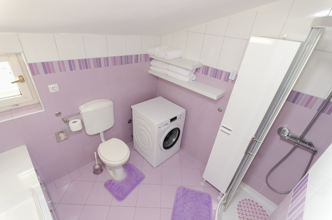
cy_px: 110
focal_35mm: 16
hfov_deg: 95.1
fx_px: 152
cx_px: 166
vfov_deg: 71.8
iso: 1100
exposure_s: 1/60
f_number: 4.2
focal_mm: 11
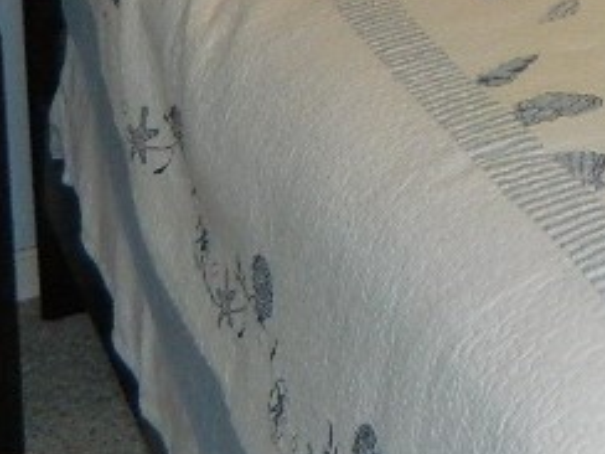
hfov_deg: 15.8
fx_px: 1835
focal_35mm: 105
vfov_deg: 13.0
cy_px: -313
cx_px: 1103
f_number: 3.1
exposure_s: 1/30
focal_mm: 4.5
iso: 200
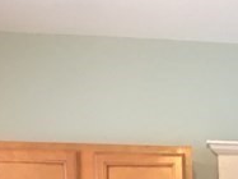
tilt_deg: -4.4
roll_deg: -0.2
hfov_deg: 12.0
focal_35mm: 159
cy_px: 467
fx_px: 1092
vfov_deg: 8.3
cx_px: 321
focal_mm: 4.15
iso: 80
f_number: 2.2
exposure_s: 1/15
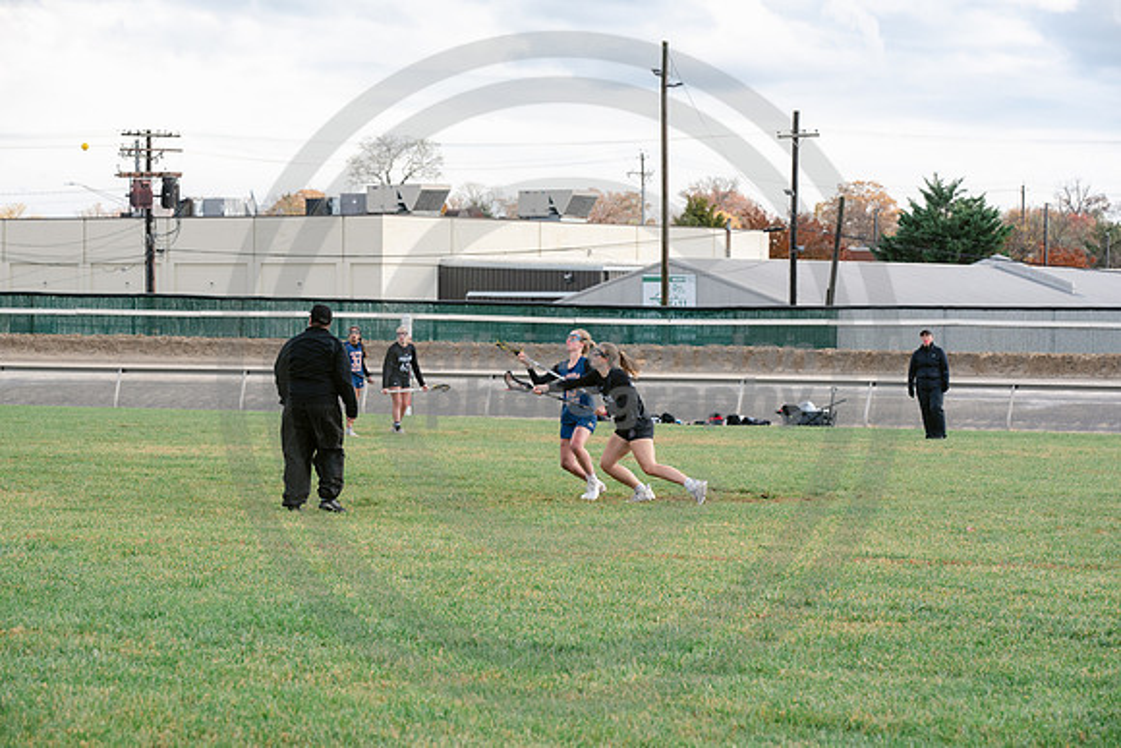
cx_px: 560
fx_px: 3613
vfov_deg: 11.8
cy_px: 374
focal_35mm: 116
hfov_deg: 17.6
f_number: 7.1
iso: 400
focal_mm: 116
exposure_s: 1/800
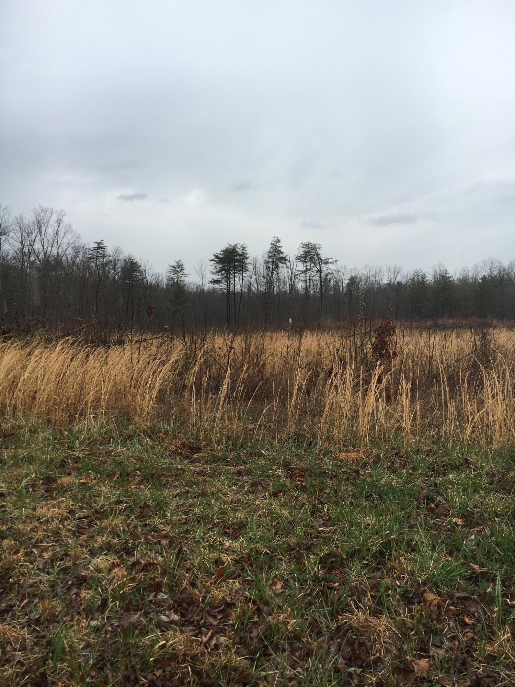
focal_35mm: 29
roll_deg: -3.9
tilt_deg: -2.9
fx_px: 575
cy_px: 344
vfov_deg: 61.7
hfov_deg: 48.2
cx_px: 258
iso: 25
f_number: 2.2
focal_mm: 4.15
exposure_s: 1/472
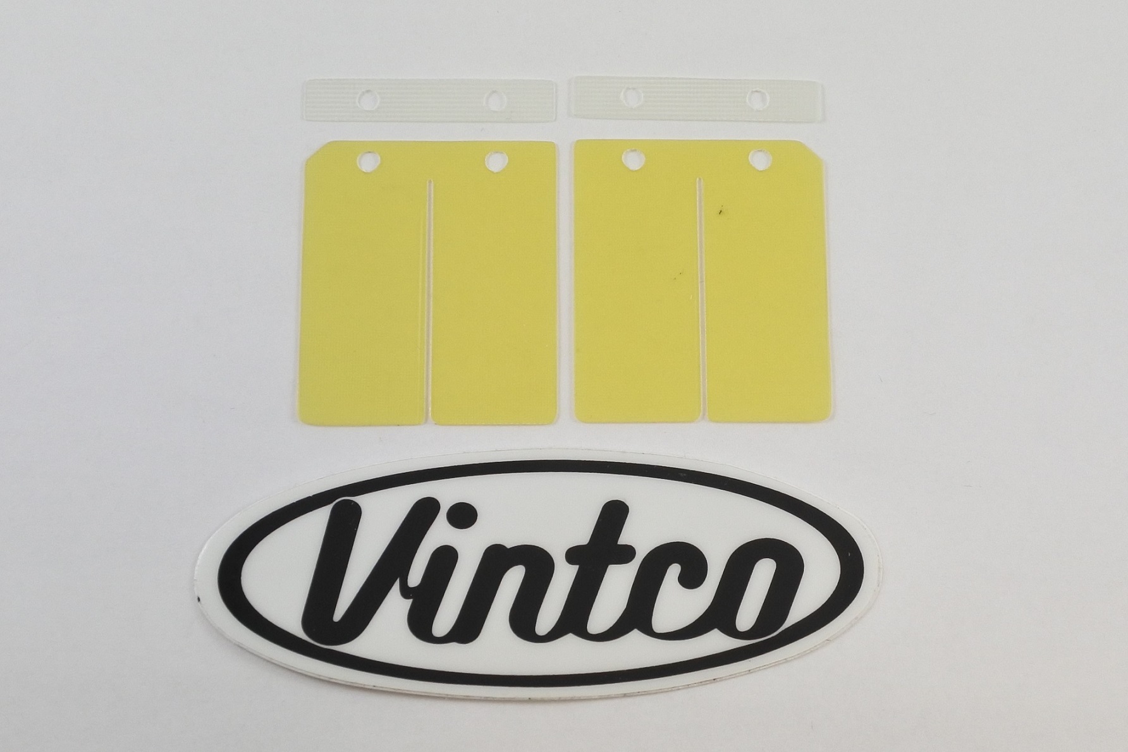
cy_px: 376
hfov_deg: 53.1
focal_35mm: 36
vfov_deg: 36.9
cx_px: 564
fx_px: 1128
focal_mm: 13.7
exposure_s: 1/200
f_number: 4
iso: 400
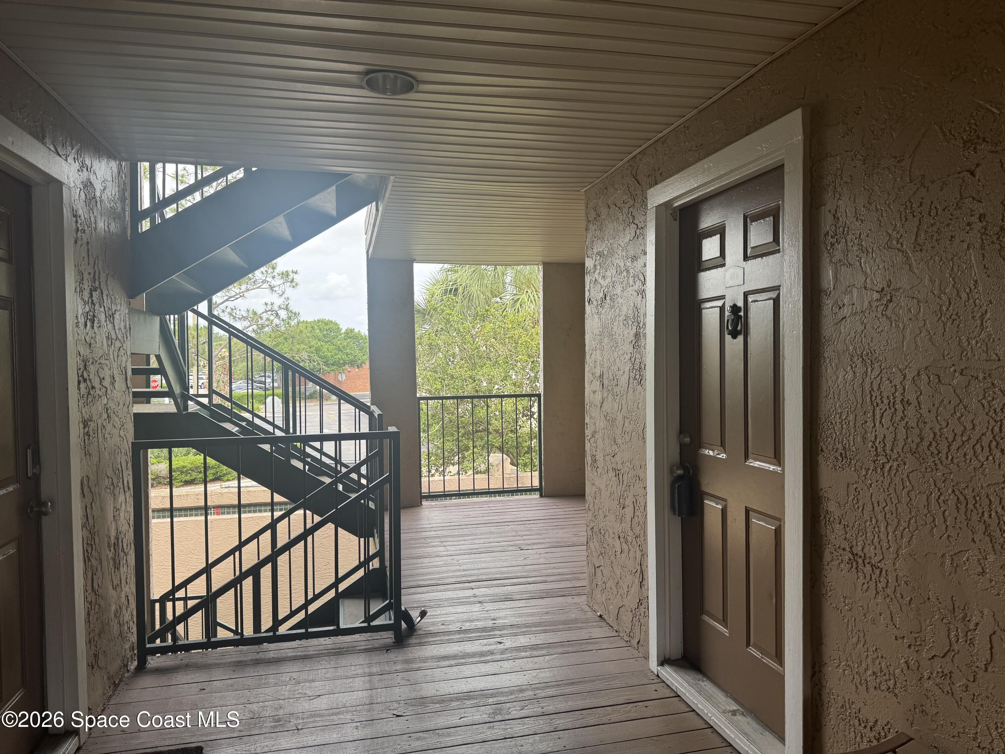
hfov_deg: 71.6
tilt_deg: -2.1
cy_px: 377
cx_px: 502
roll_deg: -0.2
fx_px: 697
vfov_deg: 56.8
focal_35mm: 24
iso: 80
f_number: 1.78
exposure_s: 1/474
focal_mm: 6.76
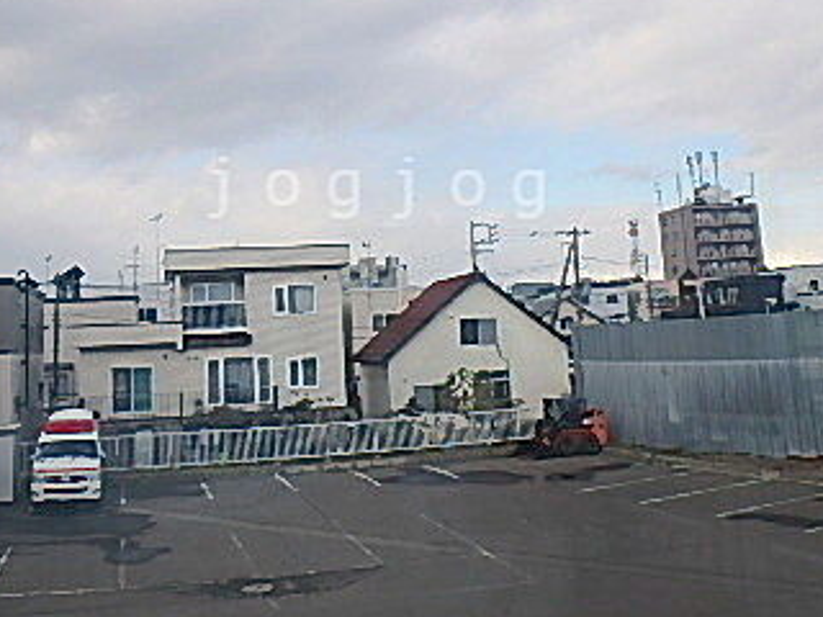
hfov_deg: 44.8
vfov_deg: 33.9
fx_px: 999
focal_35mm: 42
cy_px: 188
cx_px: 383
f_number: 3.5
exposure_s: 1/800
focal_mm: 3.7
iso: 125
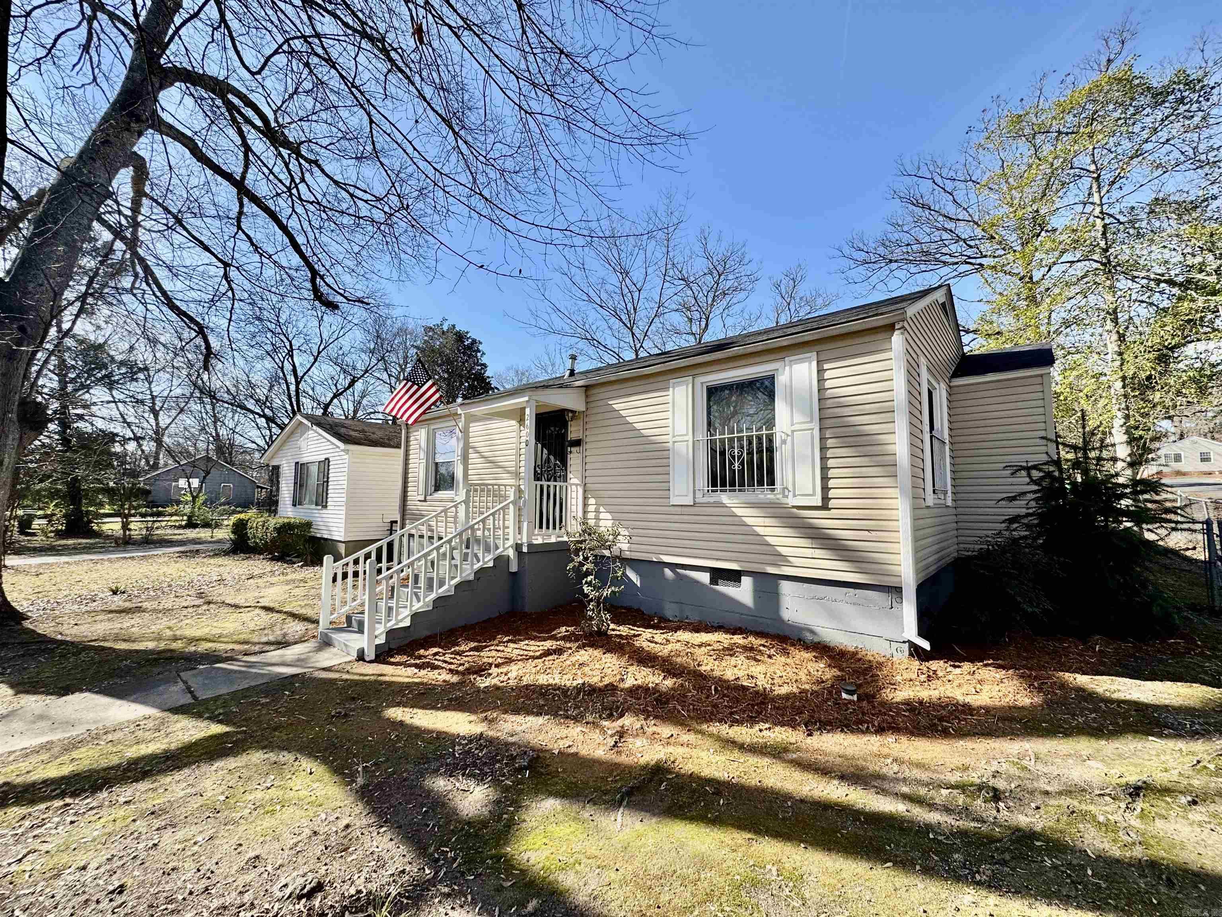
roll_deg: -0.5
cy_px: 458
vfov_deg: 85.7
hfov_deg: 102.1
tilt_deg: +4.9
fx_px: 494
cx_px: 611
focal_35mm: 14
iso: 40
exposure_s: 1/1160
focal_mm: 2.22
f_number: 2.2
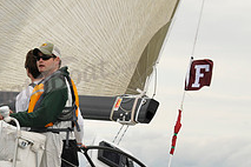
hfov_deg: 3.6
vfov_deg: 2.4
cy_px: 158
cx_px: -86
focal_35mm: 571
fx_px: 3981
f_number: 5.6
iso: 250
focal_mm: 140
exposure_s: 1/500
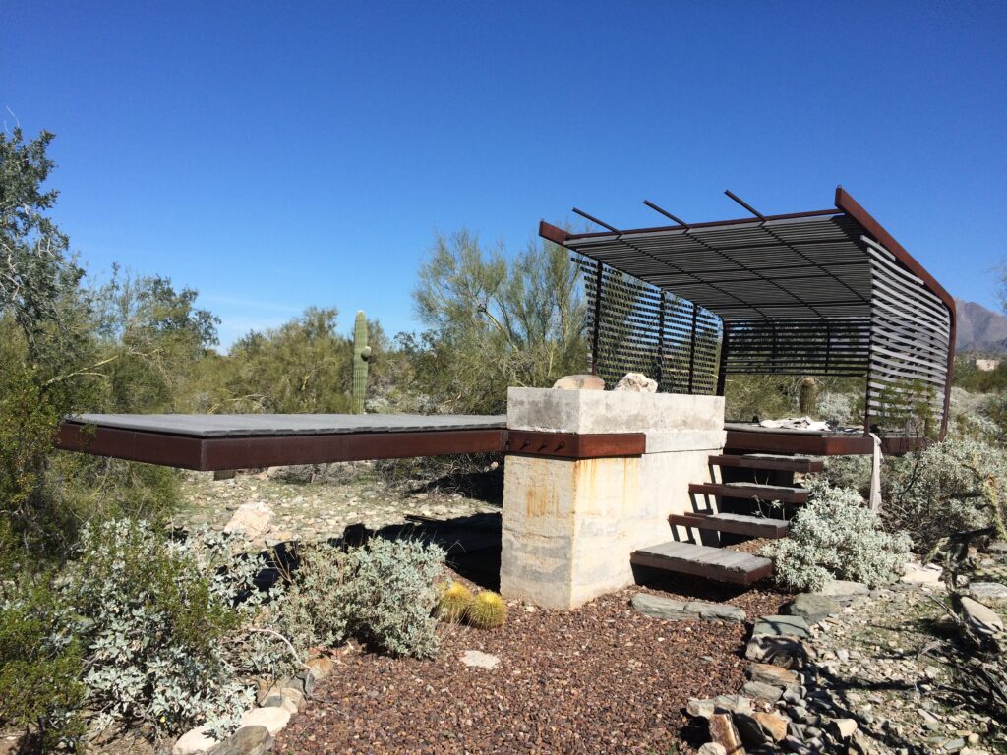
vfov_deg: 48.2
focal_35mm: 29
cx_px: 504
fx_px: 844
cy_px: 378
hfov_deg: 61.7
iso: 32
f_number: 2.2
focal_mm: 4.15
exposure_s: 1/2564
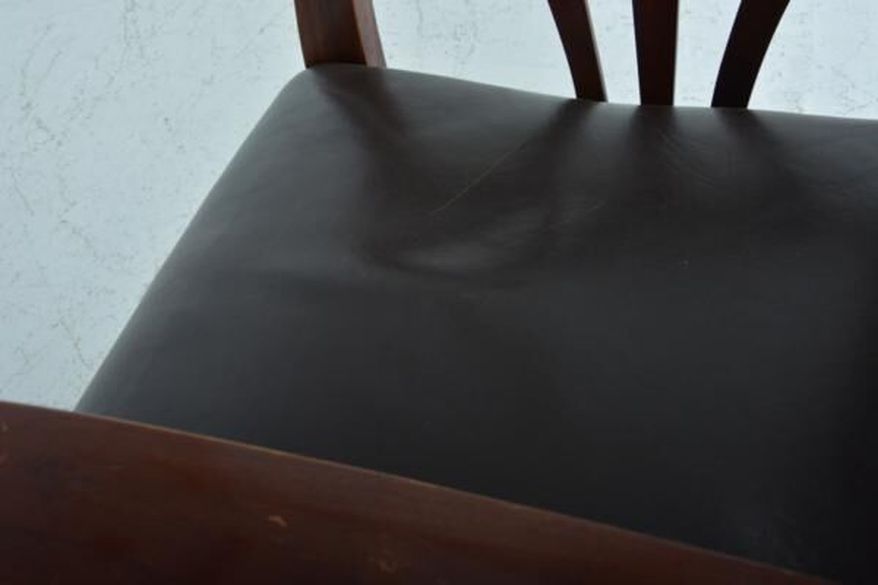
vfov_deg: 28.1
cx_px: 439
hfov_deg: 41.1
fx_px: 1171
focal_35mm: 48
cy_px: 292
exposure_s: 1/200
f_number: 10
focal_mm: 32
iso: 640
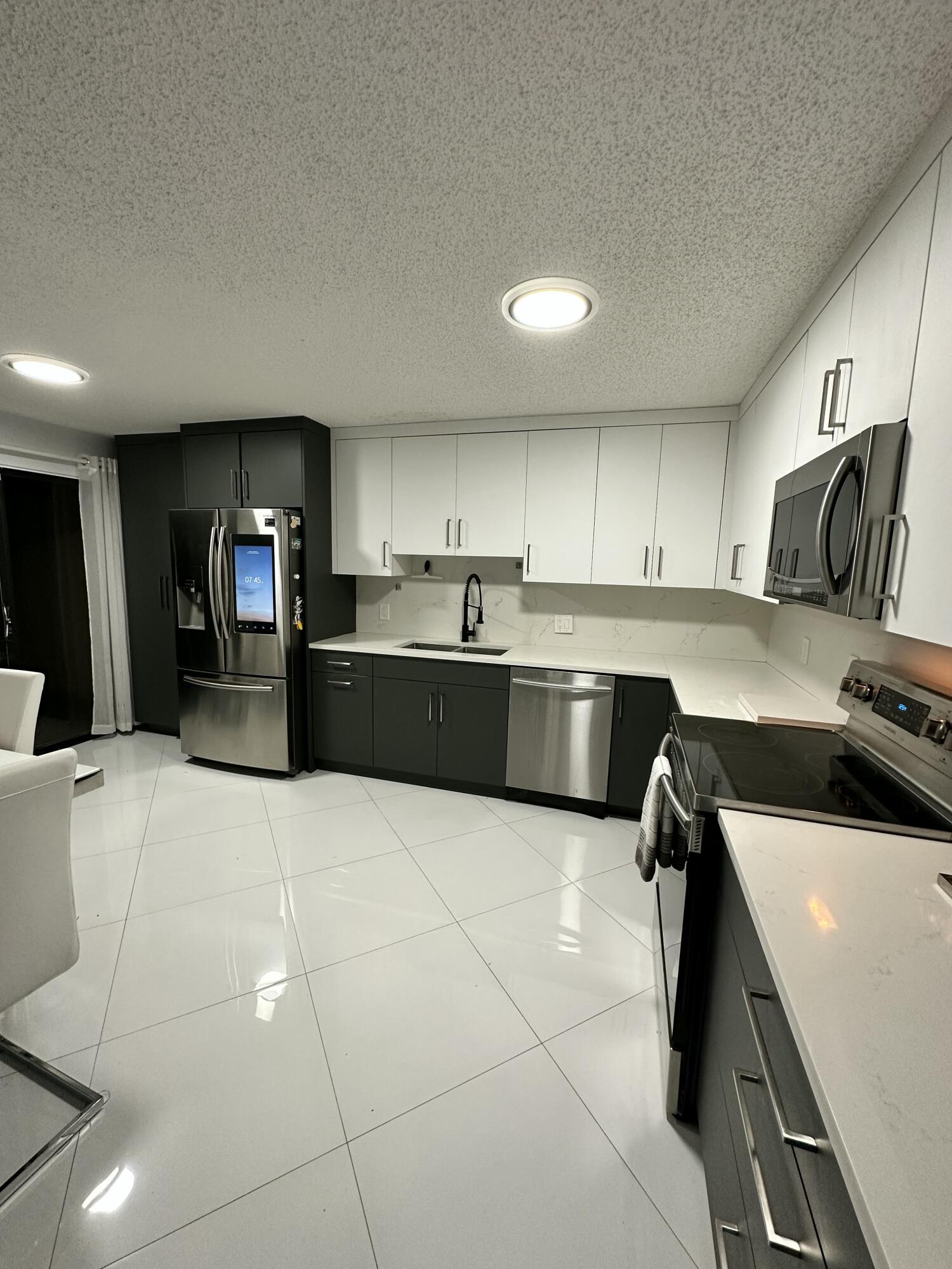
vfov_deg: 102.1
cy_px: 634
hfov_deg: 85.7
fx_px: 513
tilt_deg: -7.9
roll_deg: -1.7
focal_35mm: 14
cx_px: 476
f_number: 2.2
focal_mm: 2.22
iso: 200
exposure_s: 1/60
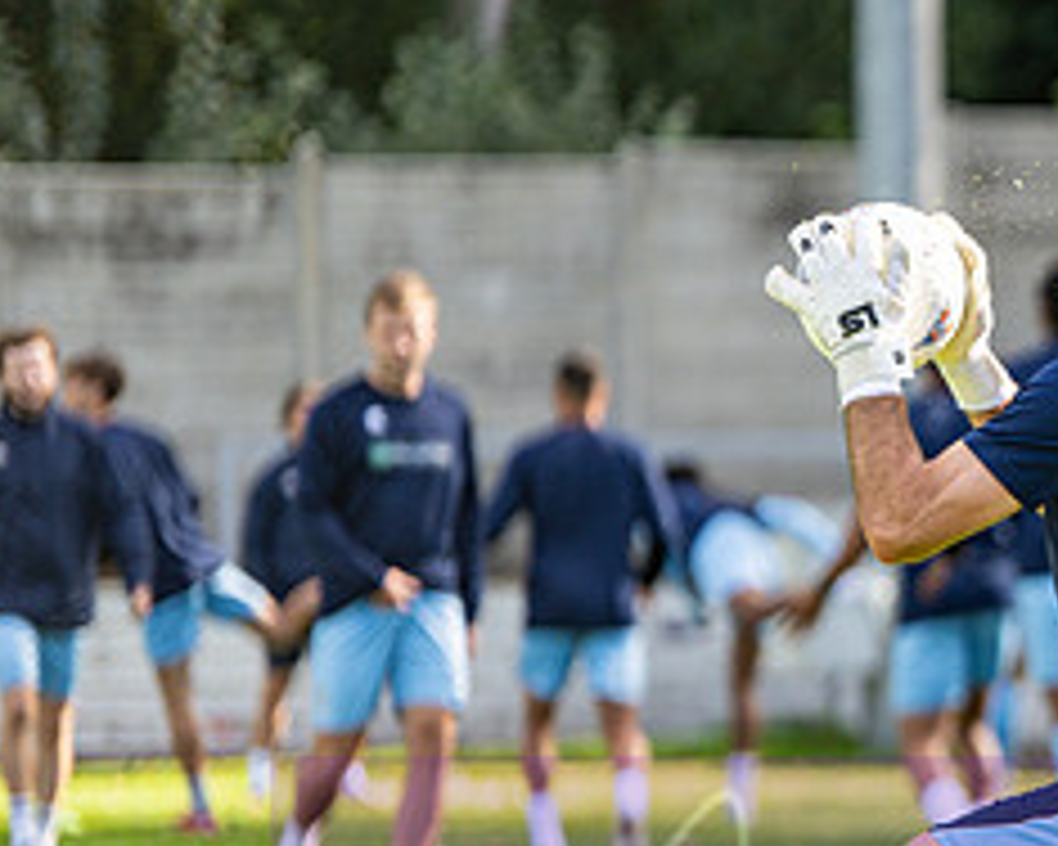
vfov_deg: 6.0
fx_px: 8079
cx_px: 1687
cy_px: 597
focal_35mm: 258
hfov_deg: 7.3
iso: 100
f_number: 1.4
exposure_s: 1/2500
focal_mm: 85
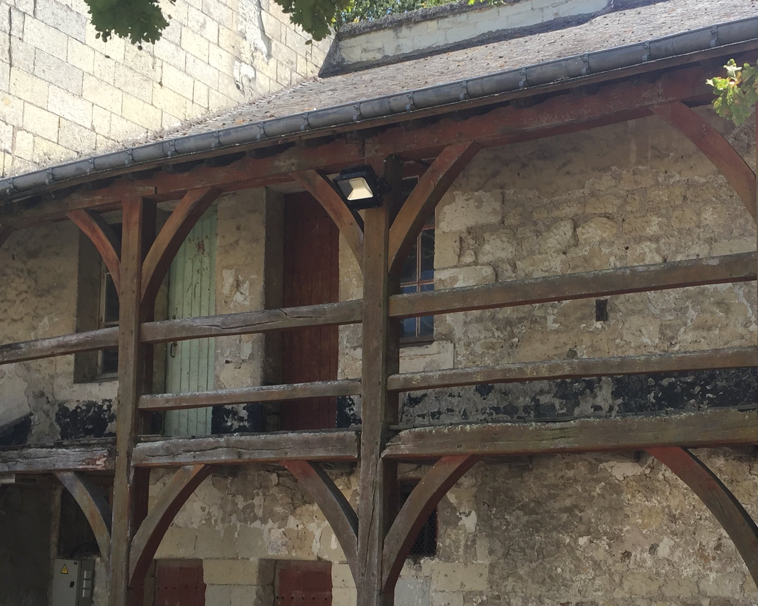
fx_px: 1144
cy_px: 429
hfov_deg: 36.3
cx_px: 505
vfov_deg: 29.4
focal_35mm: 51
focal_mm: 4.15
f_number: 2.2
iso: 32
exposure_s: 1/482
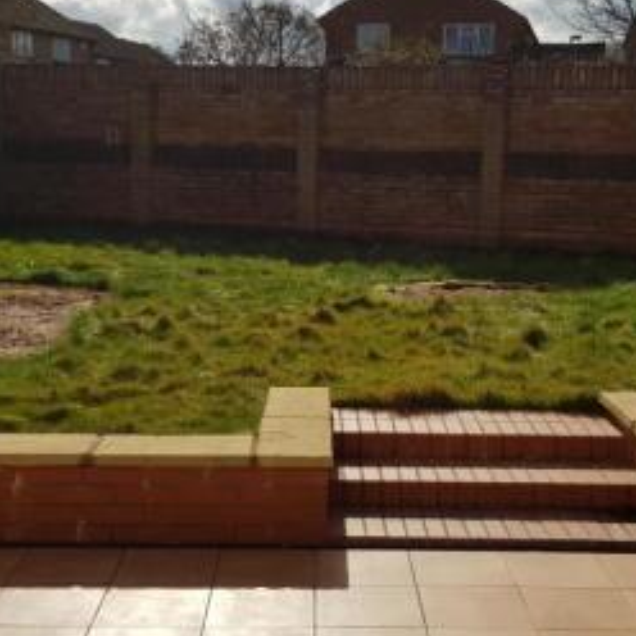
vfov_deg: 31.6
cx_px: 353
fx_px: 1122
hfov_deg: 31.6
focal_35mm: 54
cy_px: 281
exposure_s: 1/6224
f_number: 1.7
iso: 40
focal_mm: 4.2
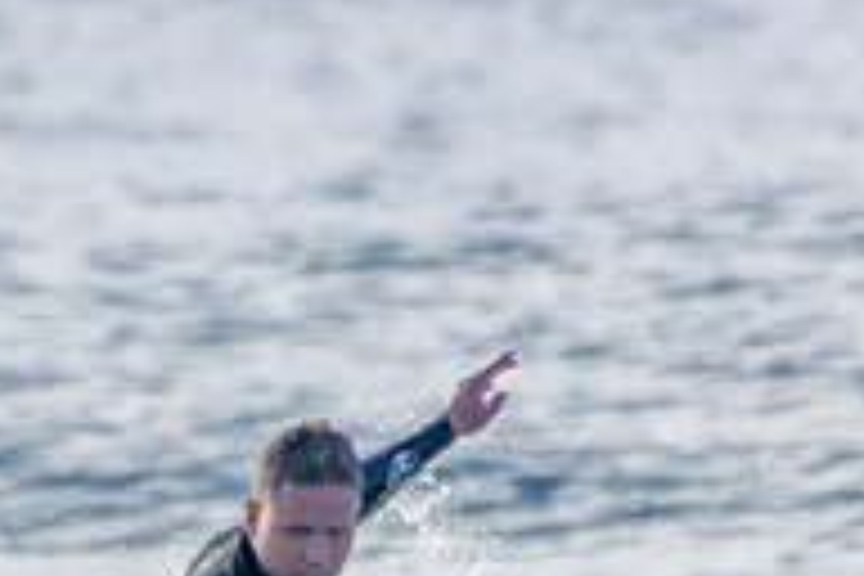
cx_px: -45
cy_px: 785
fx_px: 72402
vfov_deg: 0.5
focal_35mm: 3017
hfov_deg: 0.7
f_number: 11
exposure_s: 1/2000
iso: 2200
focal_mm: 1000
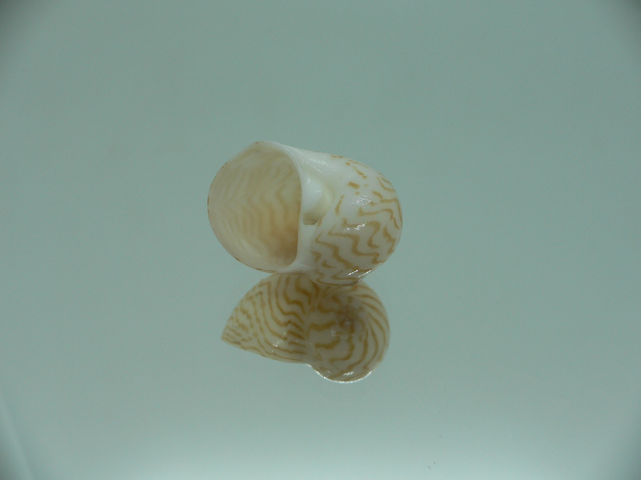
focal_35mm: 35
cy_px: 240
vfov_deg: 40.7
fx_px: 648
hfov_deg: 52.6
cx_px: 320
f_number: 2.8
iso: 80
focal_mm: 4.6
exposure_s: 1/60
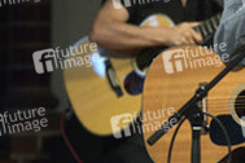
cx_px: 290
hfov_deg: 5.7
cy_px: 26
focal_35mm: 357
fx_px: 2429
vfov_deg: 3.8
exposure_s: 1/125
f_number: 2.8
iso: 1600
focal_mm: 150
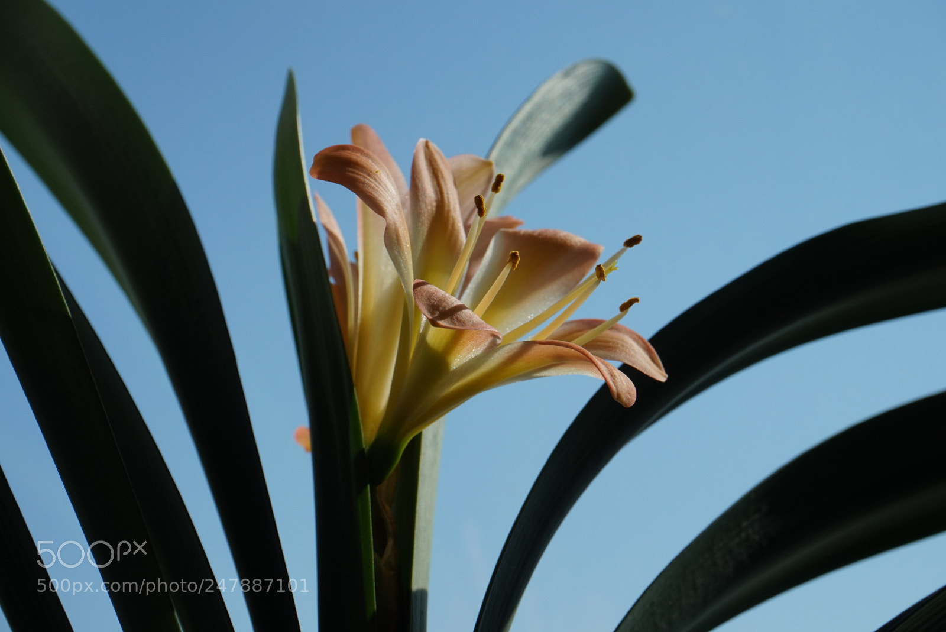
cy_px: 316
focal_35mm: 75
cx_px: 473
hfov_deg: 27.0
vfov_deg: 18.2
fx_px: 1972
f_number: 13
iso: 100
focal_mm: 50
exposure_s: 1/250
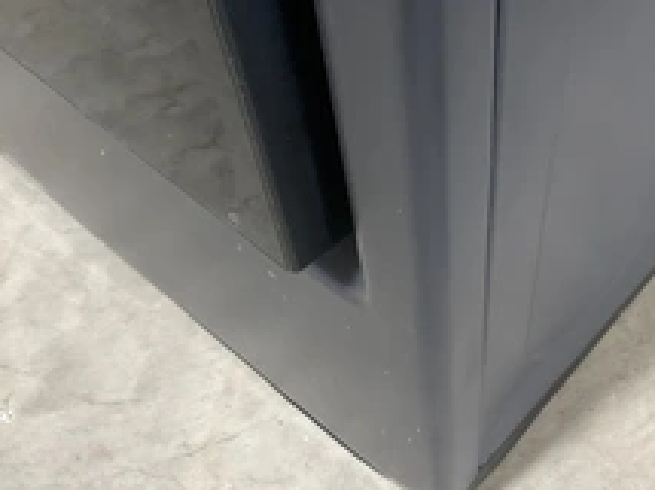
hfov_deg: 34.7
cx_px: 503
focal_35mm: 54
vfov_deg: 27.0
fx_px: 1021
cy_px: 213
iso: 250
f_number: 1.8
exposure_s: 1/60
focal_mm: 3
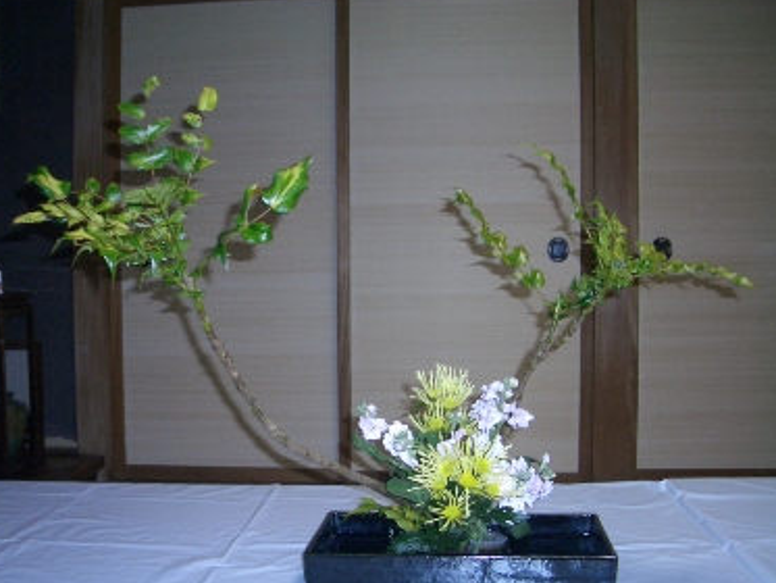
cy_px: 323
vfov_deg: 34.3
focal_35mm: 42
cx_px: 354
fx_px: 942
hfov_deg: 44.7
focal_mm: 5.8
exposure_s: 1/60
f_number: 2.6
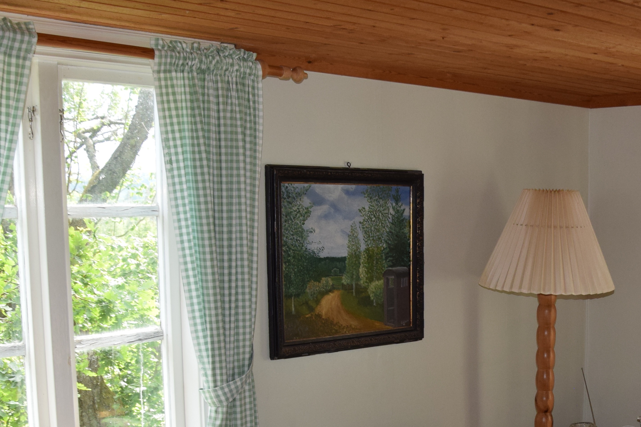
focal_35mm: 57
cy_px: 405
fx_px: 1015
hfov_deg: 34.3
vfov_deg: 23.0
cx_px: 488
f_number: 5.6
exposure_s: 1/125
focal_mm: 18
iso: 560
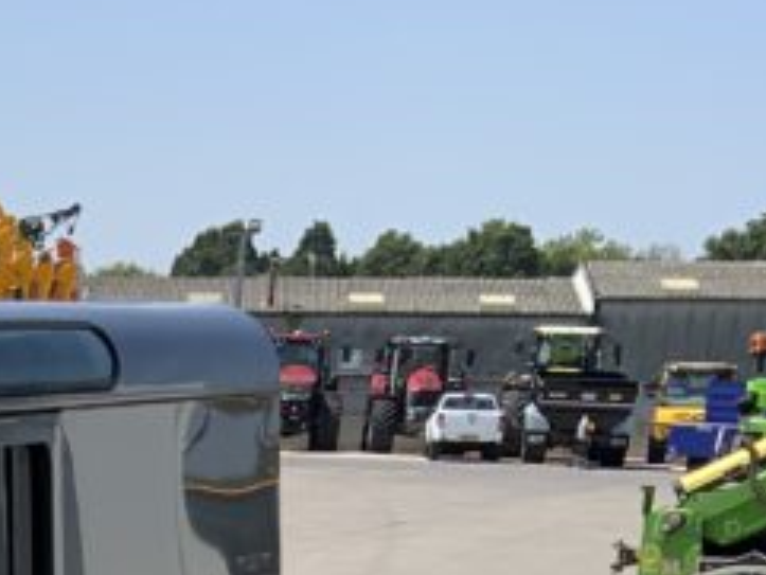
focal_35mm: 123
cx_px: -585
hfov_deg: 14.3
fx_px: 2723
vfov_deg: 11.1
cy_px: 1086
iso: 16
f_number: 1.8
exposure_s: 1/1675
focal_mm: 3
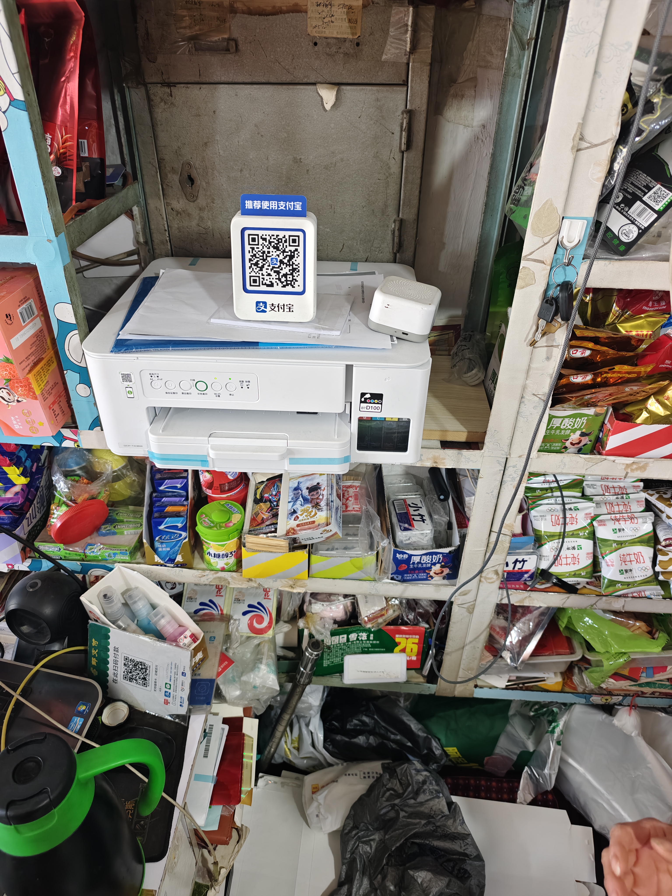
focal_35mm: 23
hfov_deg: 58.9
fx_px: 595
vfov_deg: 73.9
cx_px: 336
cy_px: 448
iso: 400
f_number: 1.68
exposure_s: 1/100
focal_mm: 6.45
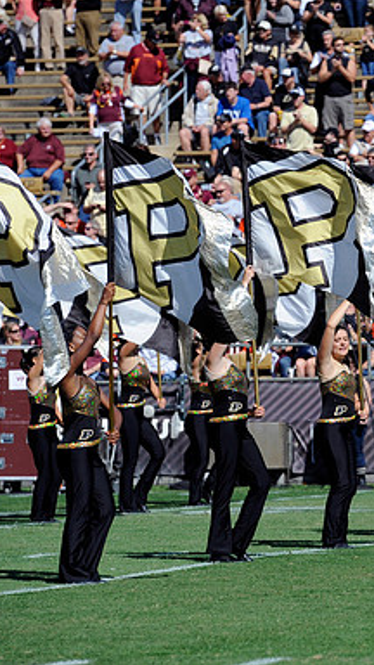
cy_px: 332
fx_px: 5166
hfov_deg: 4.1
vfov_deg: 7.4
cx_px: 365
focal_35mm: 293
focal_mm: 185
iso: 800
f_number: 6.3
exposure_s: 1/5000
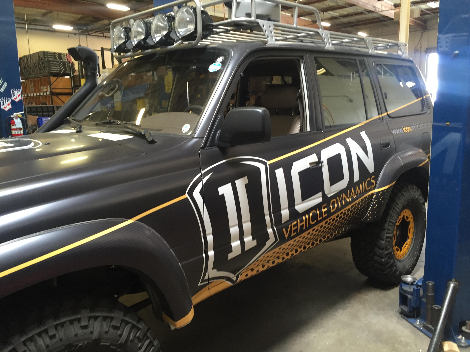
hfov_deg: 61.7
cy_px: 176
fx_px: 394
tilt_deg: -9.8
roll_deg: -0.4
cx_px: 235
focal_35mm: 29
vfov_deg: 48.2
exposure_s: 1/30
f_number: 2.2
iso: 100
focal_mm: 4.15
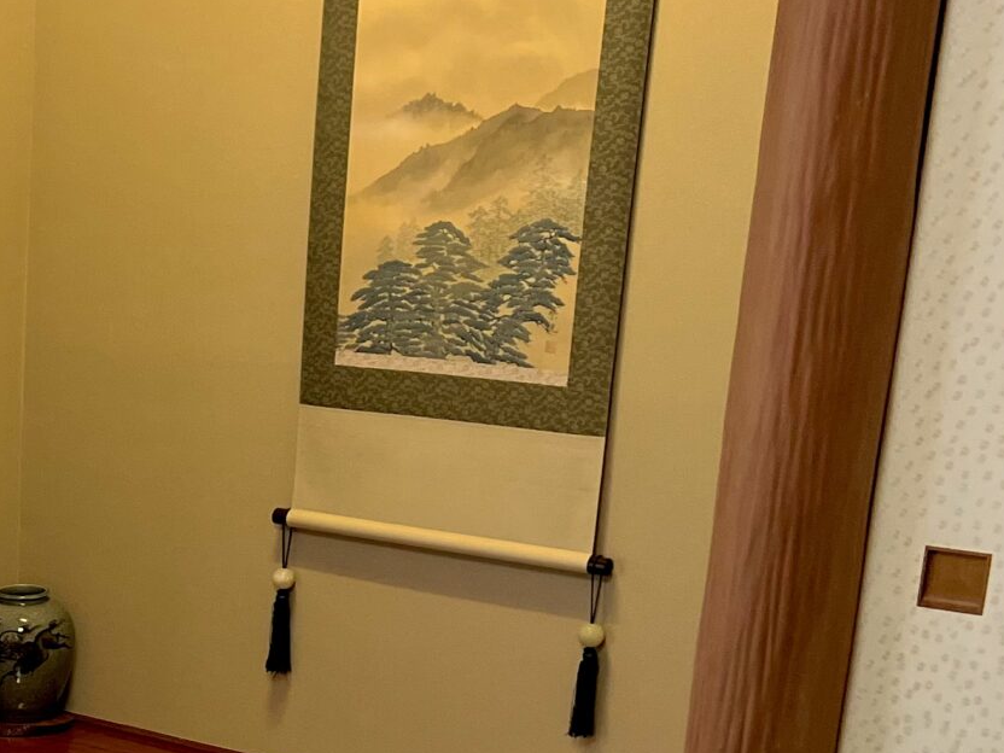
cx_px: -253
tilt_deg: -19.7
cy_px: 864
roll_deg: +1.6
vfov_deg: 17.7
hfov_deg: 22.2
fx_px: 2320
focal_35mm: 80
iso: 125
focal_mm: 5.7
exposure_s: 1/50
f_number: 1.5
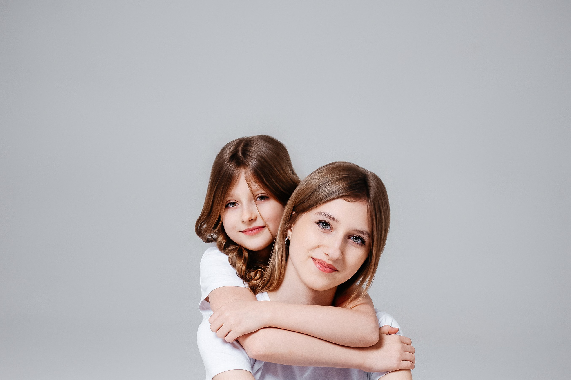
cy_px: 350
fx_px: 1681
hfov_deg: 19.3
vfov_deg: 12.8
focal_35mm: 106
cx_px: 284
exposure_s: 1/160
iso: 100
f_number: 6.3
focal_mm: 70
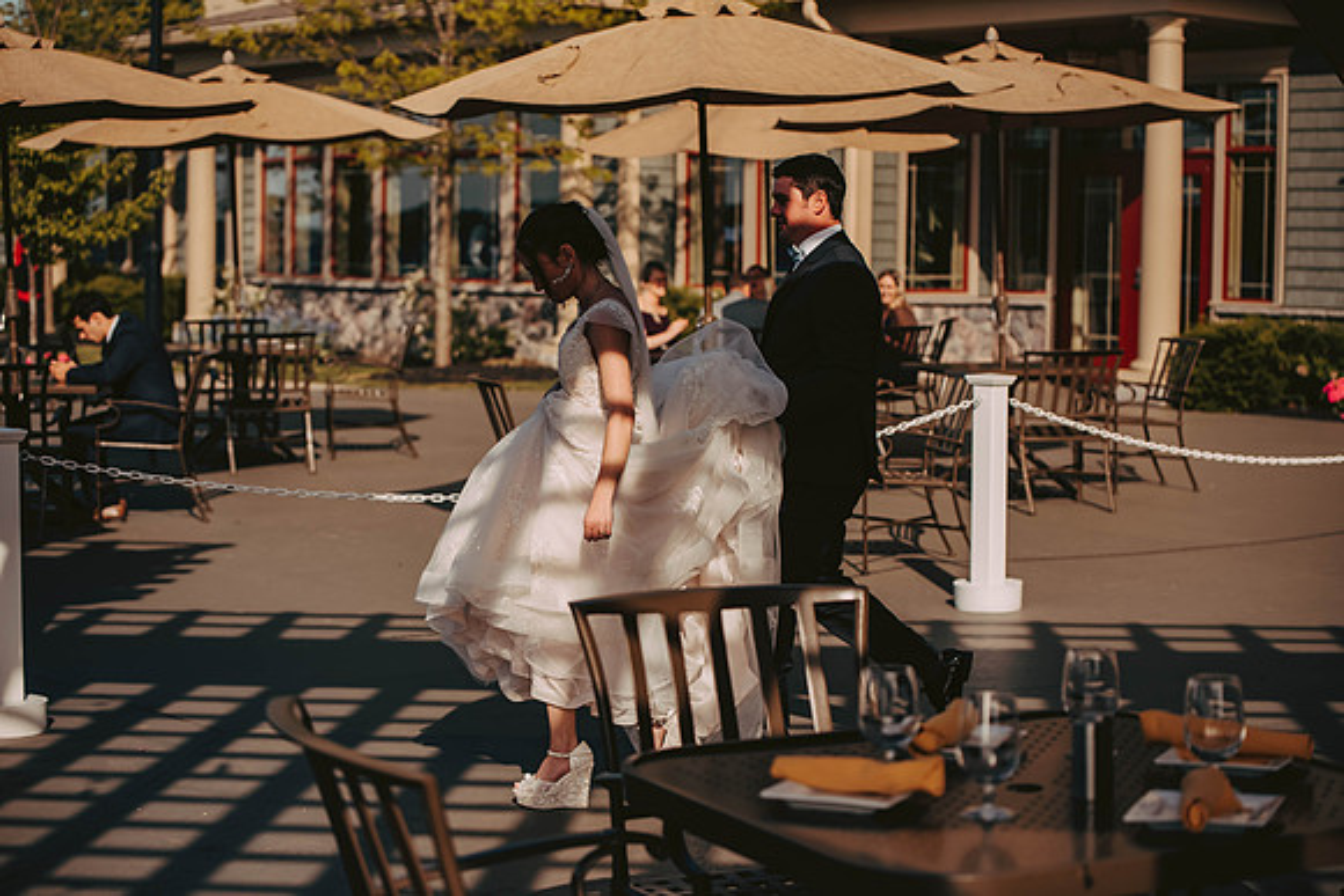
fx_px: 2614
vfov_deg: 19.5
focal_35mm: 70
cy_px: 448
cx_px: 672
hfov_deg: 28.8
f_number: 2.8
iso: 500
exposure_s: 1/4000
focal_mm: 70
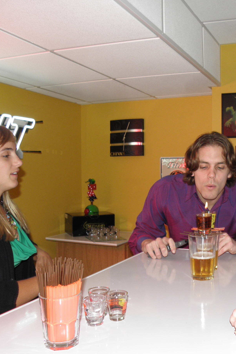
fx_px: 374
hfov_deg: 33.7
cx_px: 200
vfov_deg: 50.7
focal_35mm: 38
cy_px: 179
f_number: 2.8
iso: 100
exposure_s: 1/30
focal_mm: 4.6
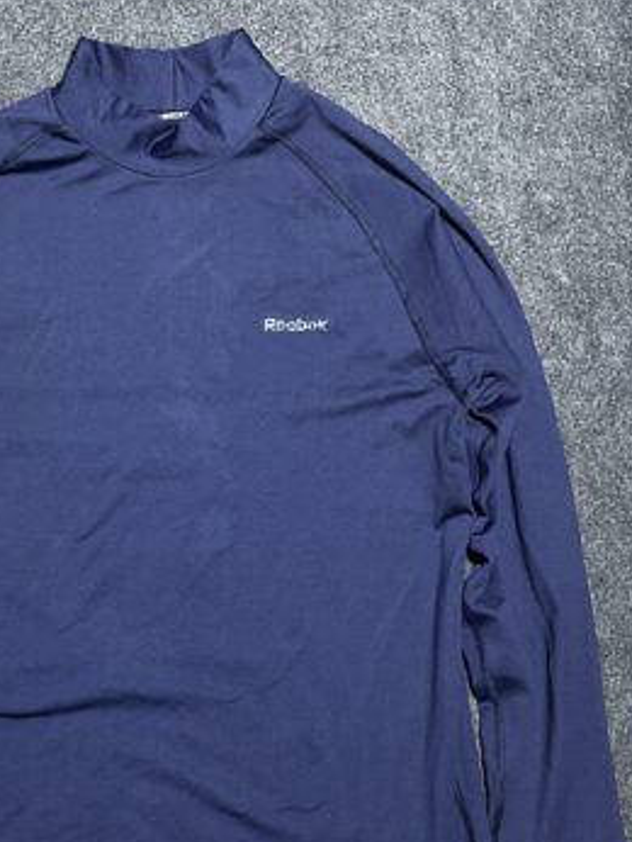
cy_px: 534
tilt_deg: -67.4
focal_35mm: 40
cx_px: 194
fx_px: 973
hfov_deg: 35.5
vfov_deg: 46.3
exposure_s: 1/50
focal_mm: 4.2
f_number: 1.6
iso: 160
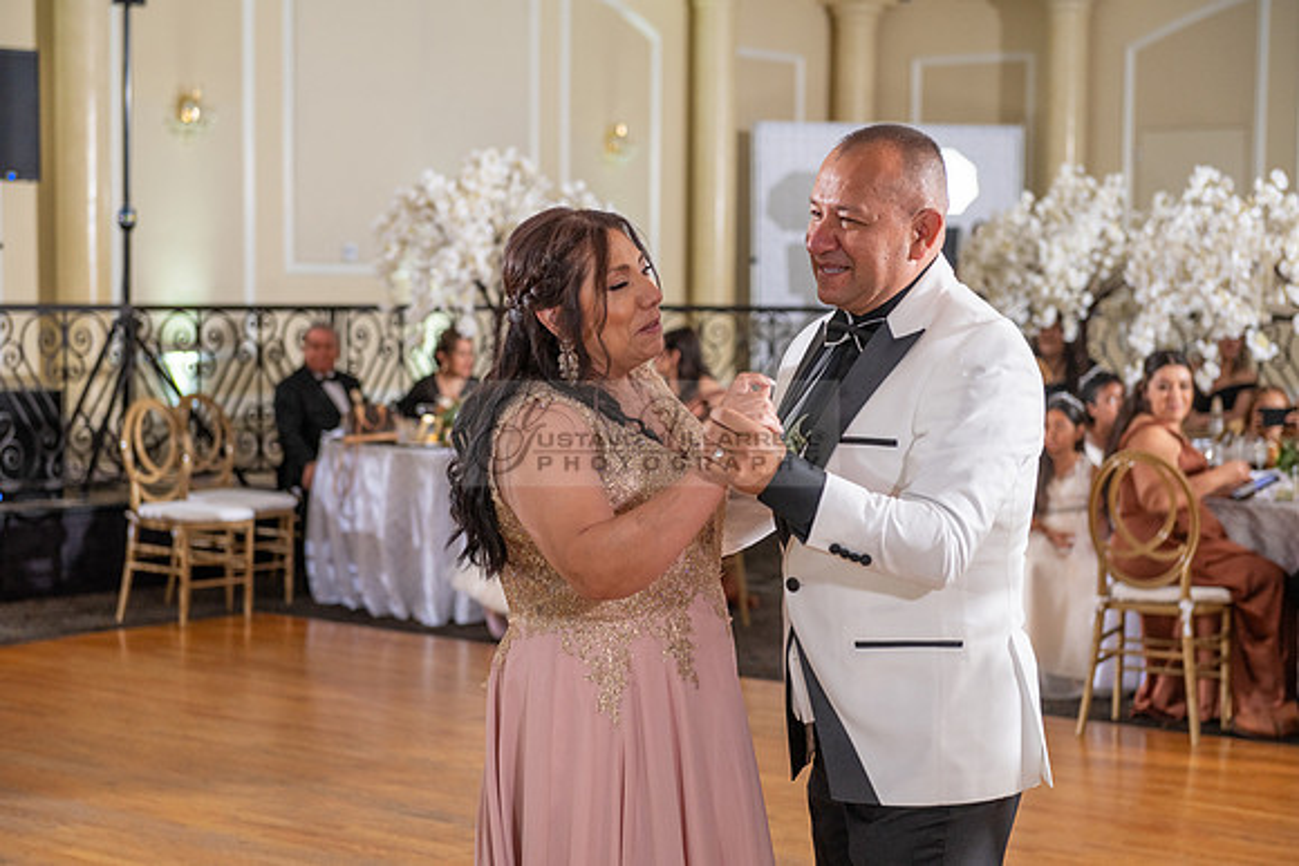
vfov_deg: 19.5
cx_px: 650
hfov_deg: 28.8
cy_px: 433
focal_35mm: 70
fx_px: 2526
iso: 800
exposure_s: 1/160
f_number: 4
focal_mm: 70
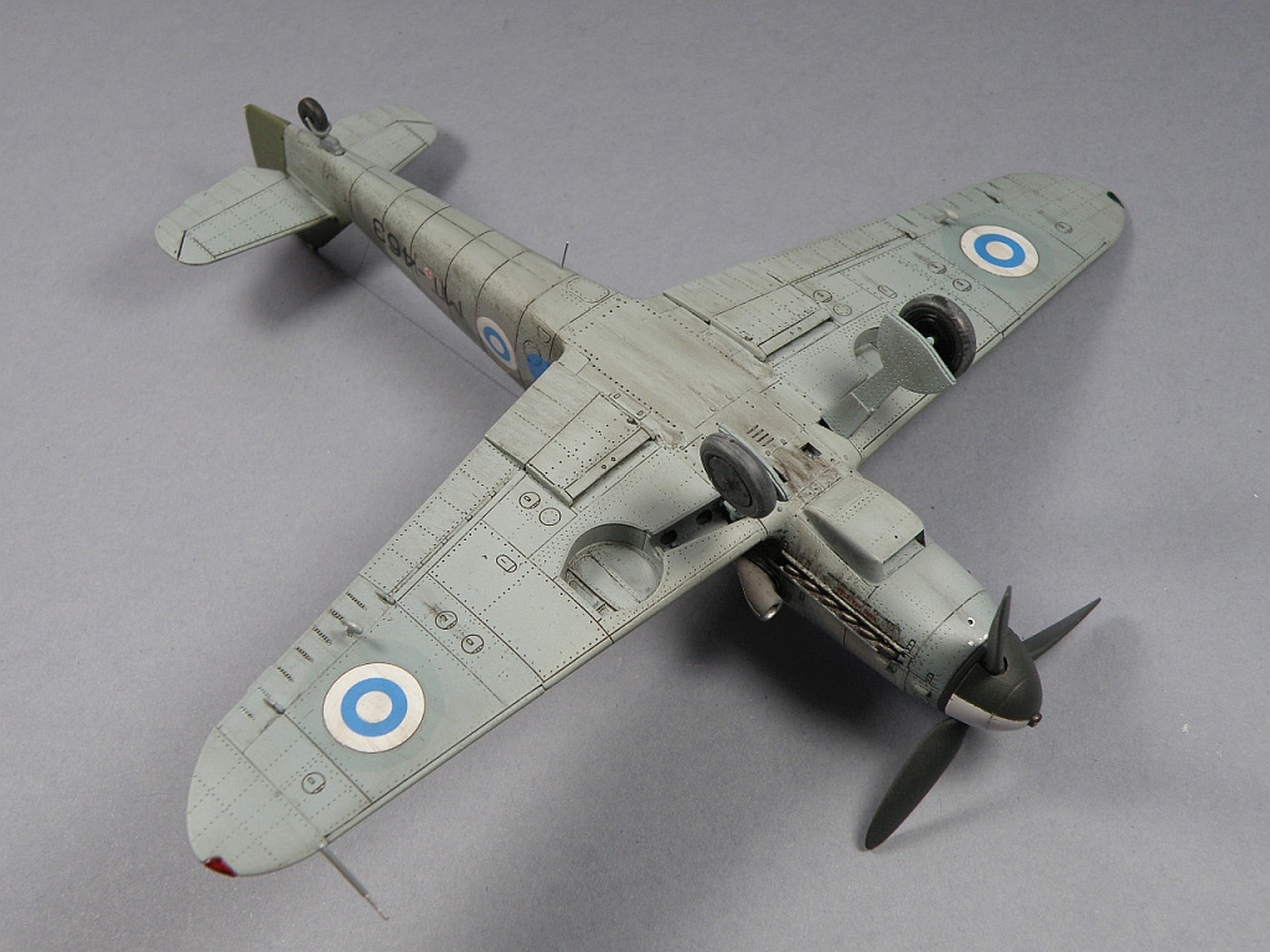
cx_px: 635
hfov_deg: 36.8
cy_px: 476
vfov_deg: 28.0
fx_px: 1908
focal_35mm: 52
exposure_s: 1/100
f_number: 4.5
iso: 64
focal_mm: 9.31
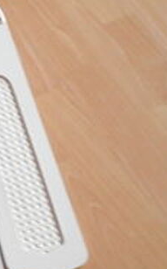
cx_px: -154
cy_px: 139
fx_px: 905
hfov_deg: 9.9
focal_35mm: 124
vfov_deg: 16.8
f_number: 3.1
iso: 160
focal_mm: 6.4
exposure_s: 1/8
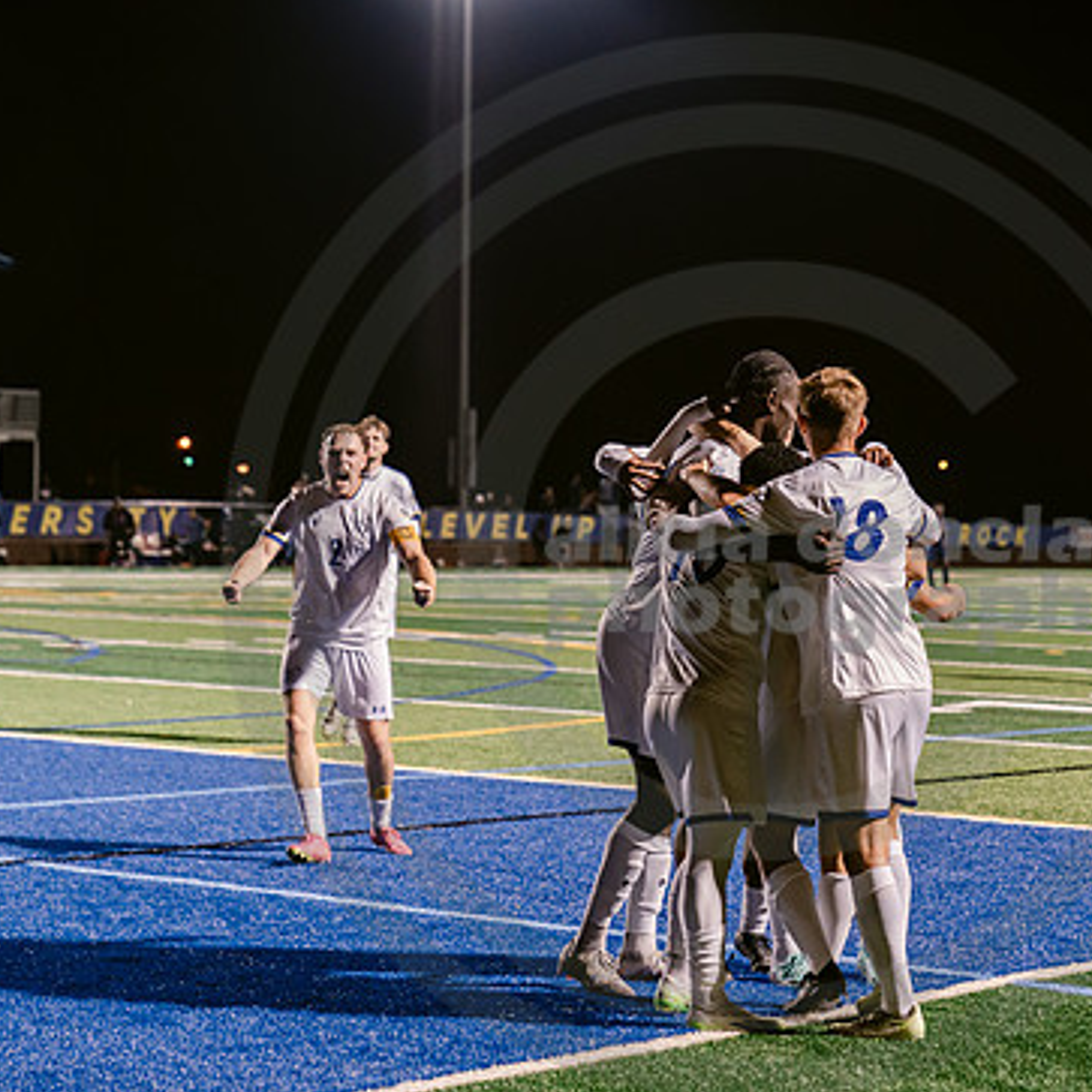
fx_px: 3391
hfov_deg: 18.2
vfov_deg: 18.3
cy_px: 567
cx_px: 755
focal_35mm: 95
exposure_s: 1/250
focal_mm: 70
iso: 2500
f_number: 3.2
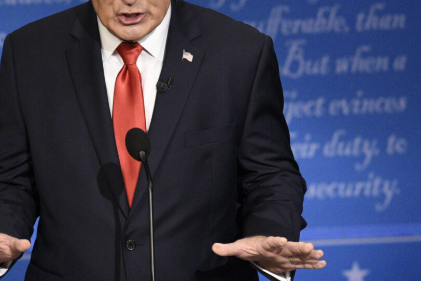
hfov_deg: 2.9
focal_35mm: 709
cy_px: 137
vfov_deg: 1.9
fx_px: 8294
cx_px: 150
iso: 4000
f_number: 3.2
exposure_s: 1/320
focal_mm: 300
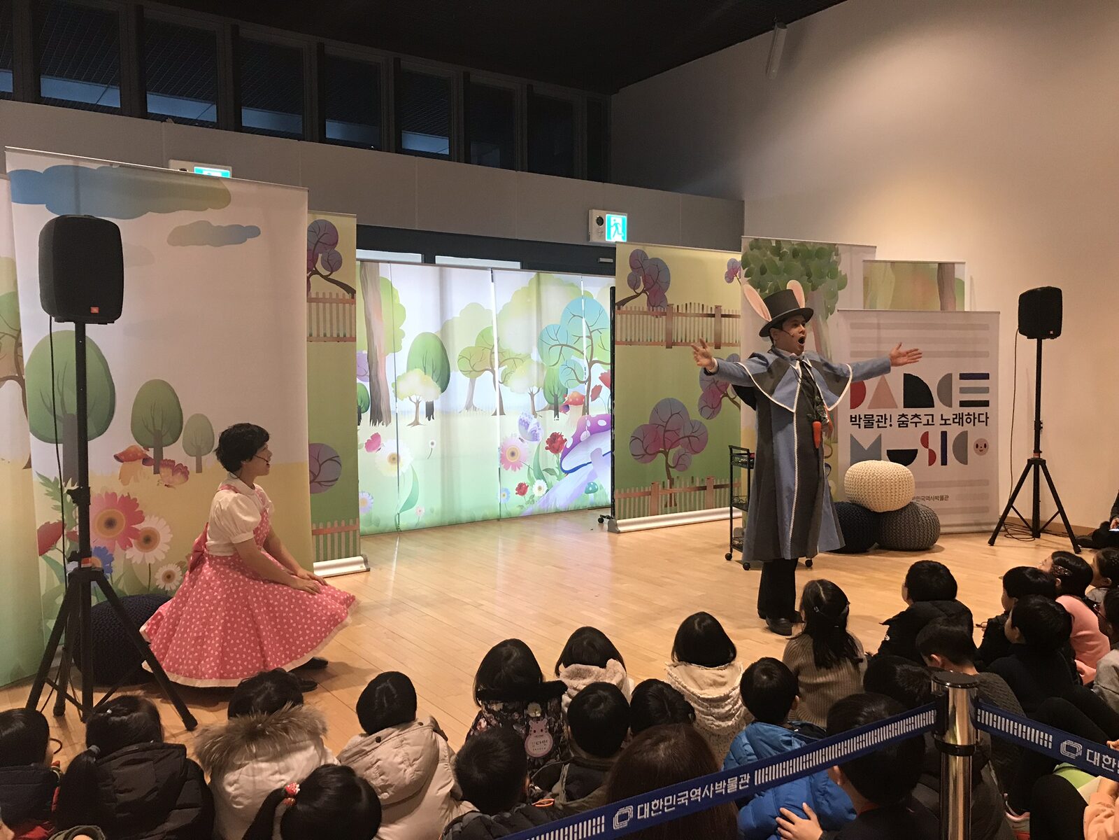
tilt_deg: -2.2
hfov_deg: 63.4
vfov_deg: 49.7
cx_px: 560
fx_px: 905
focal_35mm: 28
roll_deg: +0.2
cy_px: 420
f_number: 1.8
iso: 50
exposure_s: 1/15
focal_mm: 3.99
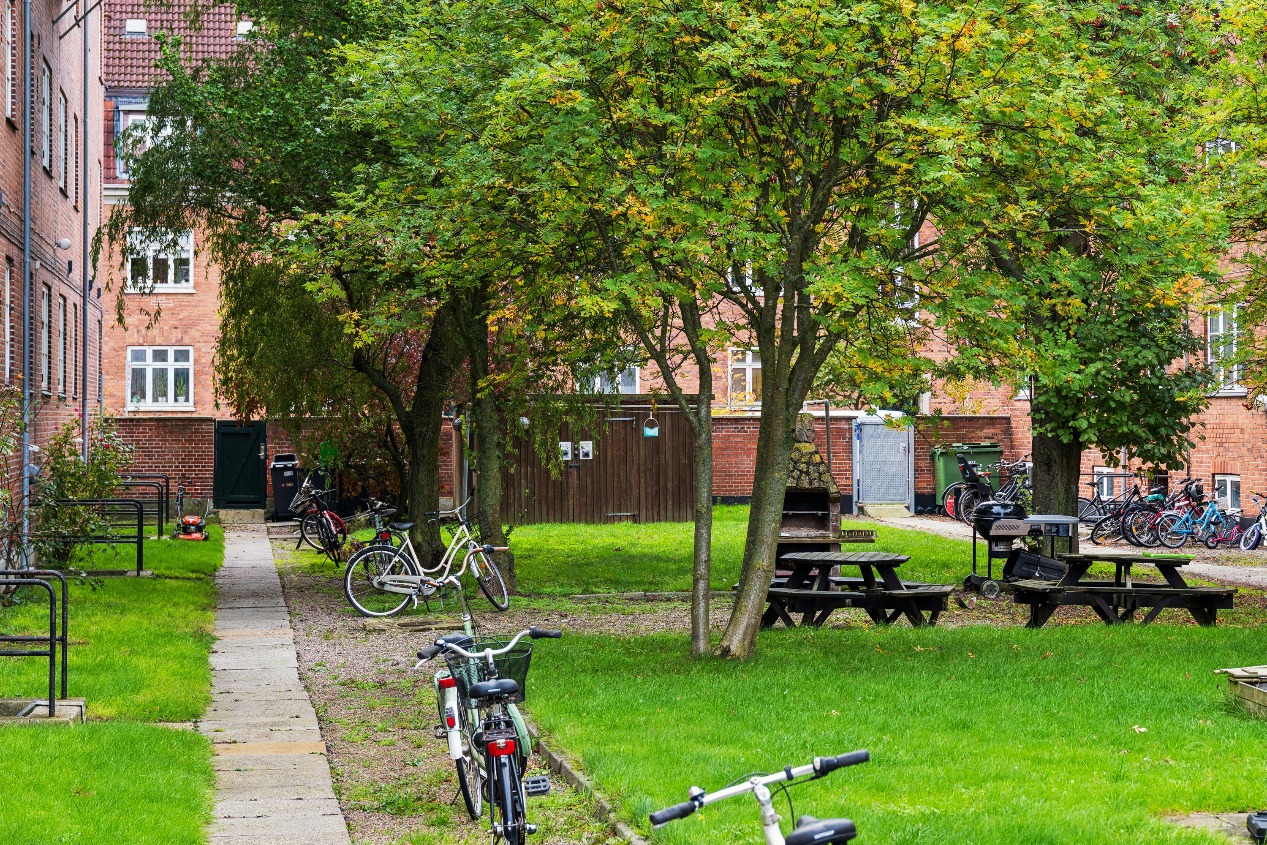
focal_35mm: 75
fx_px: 2639
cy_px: 422
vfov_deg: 18.2
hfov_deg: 27.0
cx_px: 634
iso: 160
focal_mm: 50
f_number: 5
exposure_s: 1/50
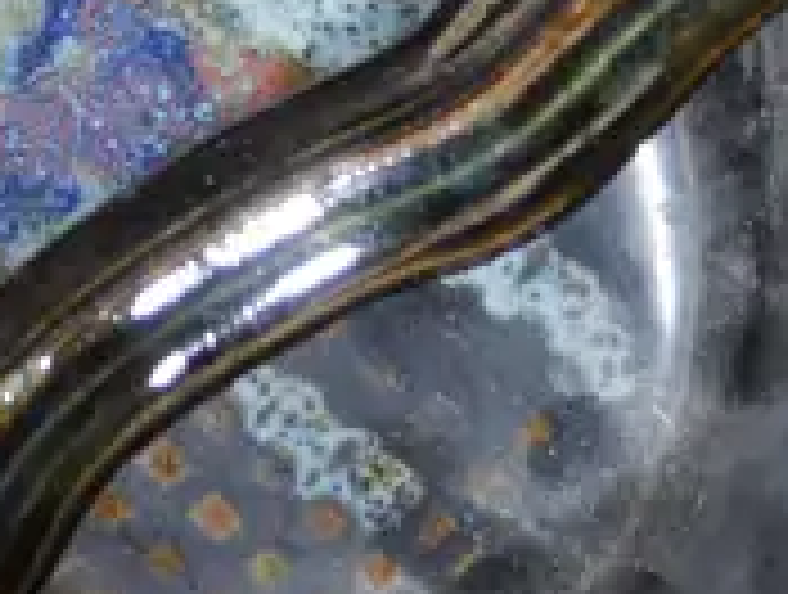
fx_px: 4266
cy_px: -416
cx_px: -68
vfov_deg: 7.8
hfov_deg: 10.4
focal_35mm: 187
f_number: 3.6
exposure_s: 1/60
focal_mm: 16
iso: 400
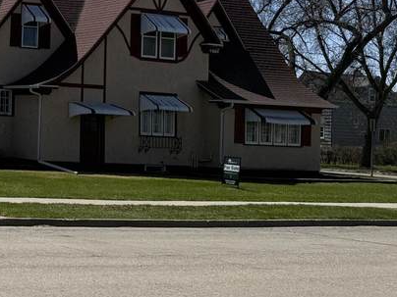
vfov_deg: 19.3
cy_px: 84
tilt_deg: +3.0
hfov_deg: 21.8
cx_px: -183
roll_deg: -2.7
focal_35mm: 76
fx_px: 872
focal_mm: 6.76
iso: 80
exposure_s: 1/8130
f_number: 1.78
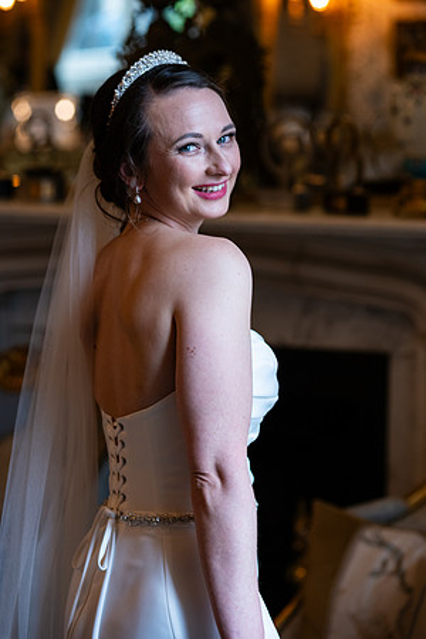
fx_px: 1864
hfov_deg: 13.0
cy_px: 320
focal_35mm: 105
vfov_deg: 19.5
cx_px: 213
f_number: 3.5
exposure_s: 1/160
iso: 400
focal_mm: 105
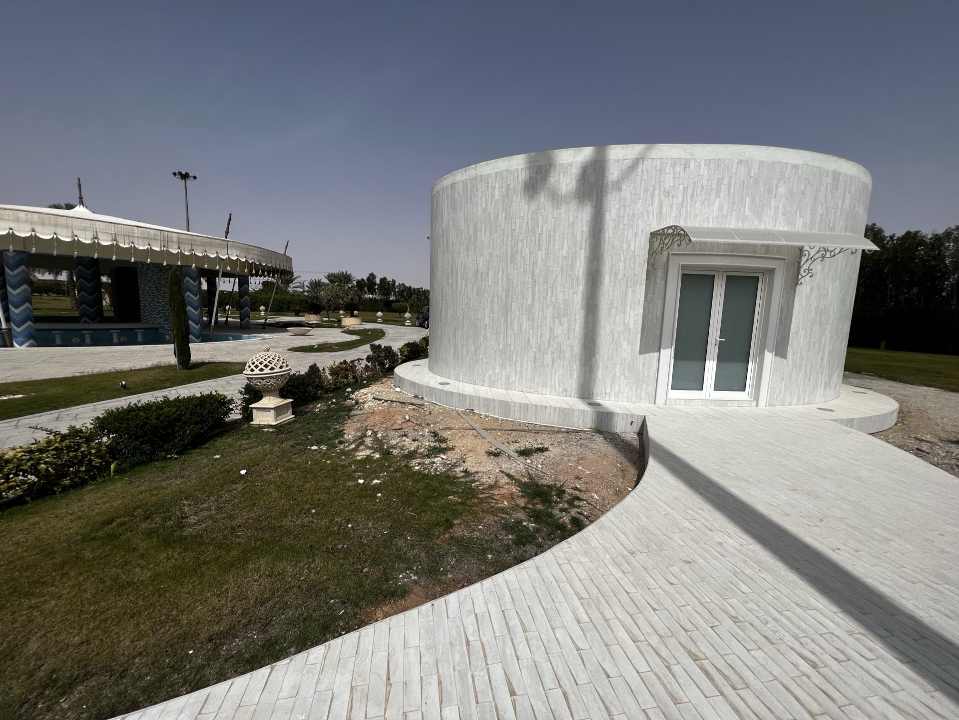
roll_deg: -2.2
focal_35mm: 13
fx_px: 360
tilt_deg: -6.8
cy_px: 360
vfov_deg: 89.9
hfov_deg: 106.2
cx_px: 480
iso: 40
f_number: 1.8
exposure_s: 1/5525
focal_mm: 1.57
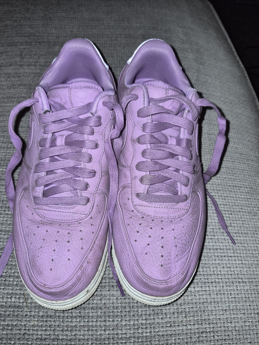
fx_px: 229
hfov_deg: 58.9
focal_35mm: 23
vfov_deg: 73.9
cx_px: 130
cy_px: 172
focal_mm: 5.4
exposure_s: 1/50
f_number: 1.8
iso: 32
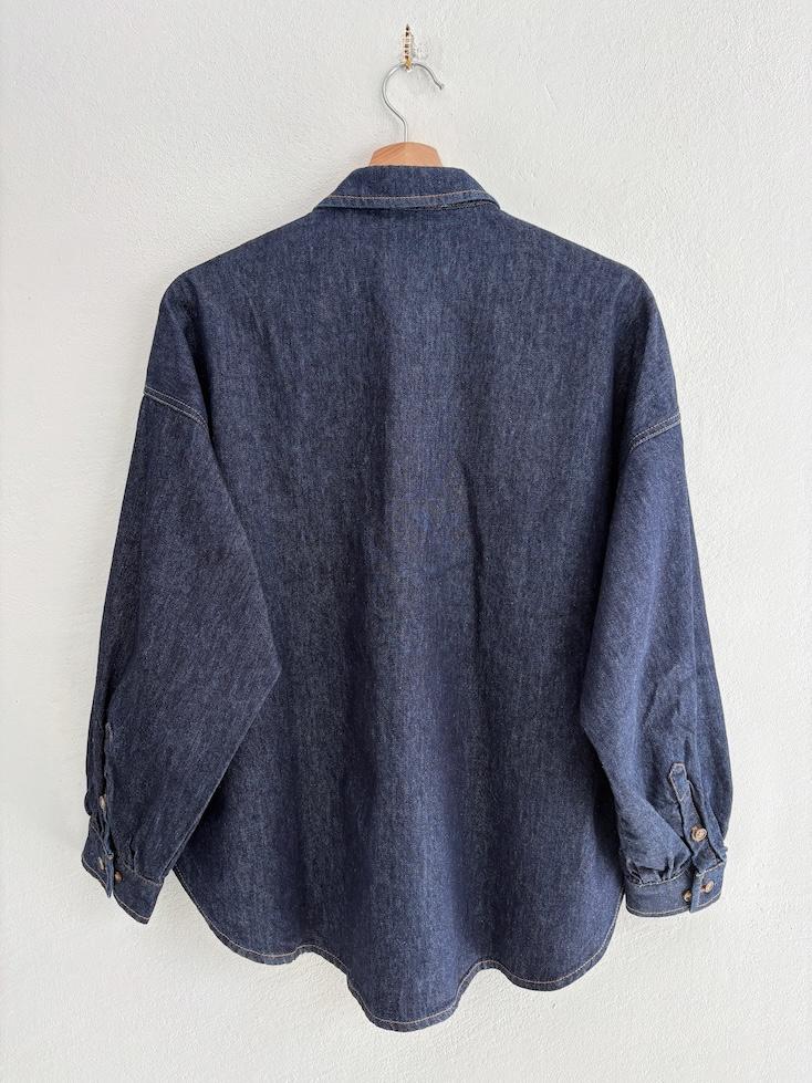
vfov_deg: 67.3
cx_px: 406
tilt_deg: -4.8
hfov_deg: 53.1
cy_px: 542
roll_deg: -0.7
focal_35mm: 26
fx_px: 813
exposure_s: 1/100
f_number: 1.6
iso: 32
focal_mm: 5.96
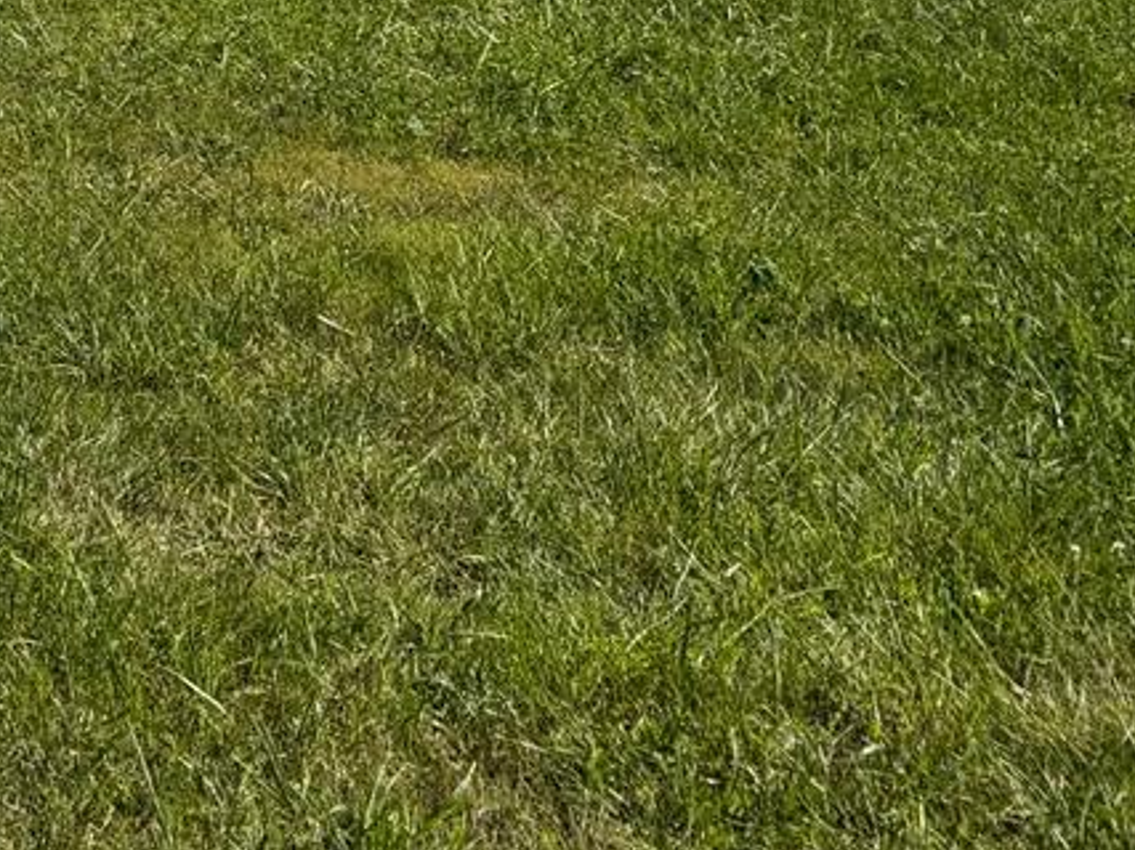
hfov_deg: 23.0
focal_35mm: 81
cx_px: -56
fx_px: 2655
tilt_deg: +1.0
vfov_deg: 16.5
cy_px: -457
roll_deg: +0.4
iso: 80
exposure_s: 1/5714
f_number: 1.78
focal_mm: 6.76
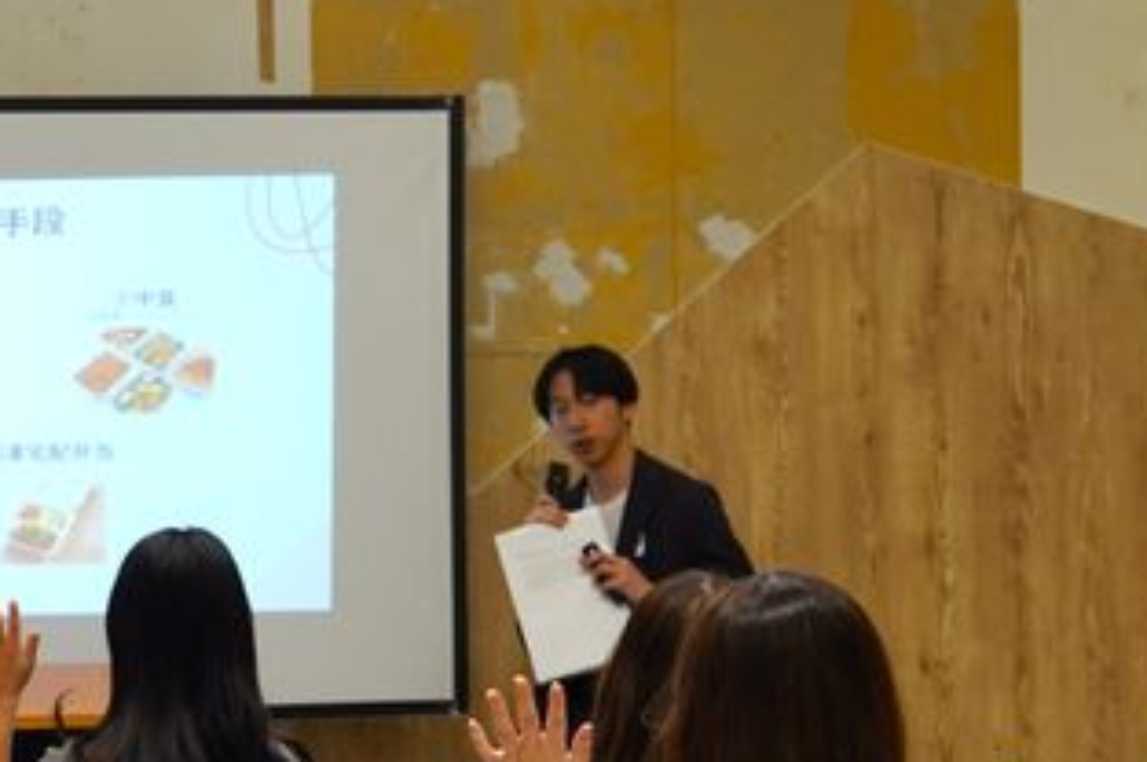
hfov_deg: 14.1
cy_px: 524
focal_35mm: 144
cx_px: 150
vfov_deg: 9.5
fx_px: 4583
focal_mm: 50
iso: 1250
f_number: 5.6
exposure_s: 1/160
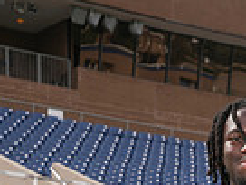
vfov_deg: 7.0
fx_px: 1443
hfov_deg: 9.7
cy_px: 403
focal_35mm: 203
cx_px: 266
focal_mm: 64
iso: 100
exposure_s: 1/200
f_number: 8
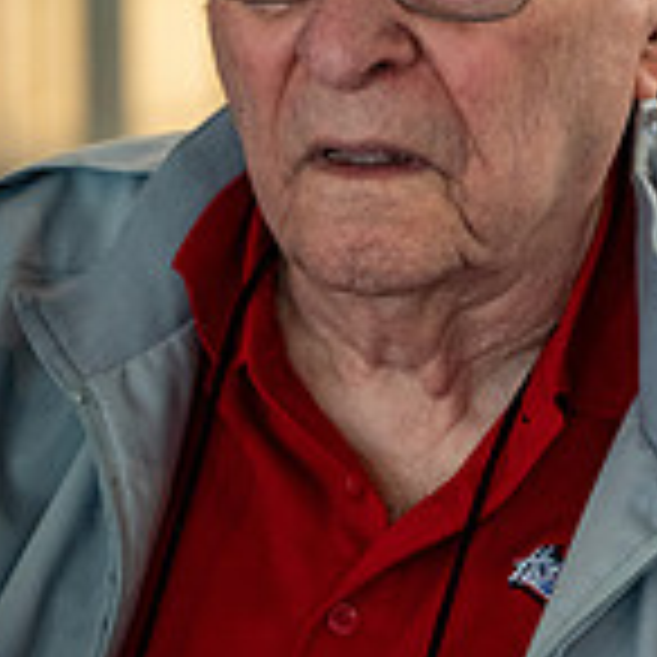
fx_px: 8160
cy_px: 104
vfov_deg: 4.6
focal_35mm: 380
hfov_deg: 4.6
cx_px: 569
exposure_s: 1/80
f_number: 6.3
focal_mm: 145
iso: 5600
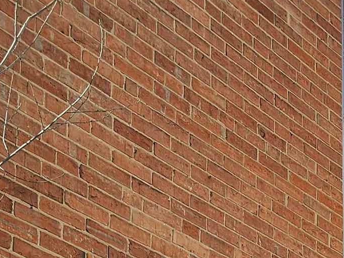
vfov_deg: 12.3
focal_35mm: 103
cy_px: 556
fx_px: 1023
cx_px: 273
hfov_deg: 18.9
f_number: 1.8
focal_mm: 5.4
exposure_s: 1/1186
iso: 25
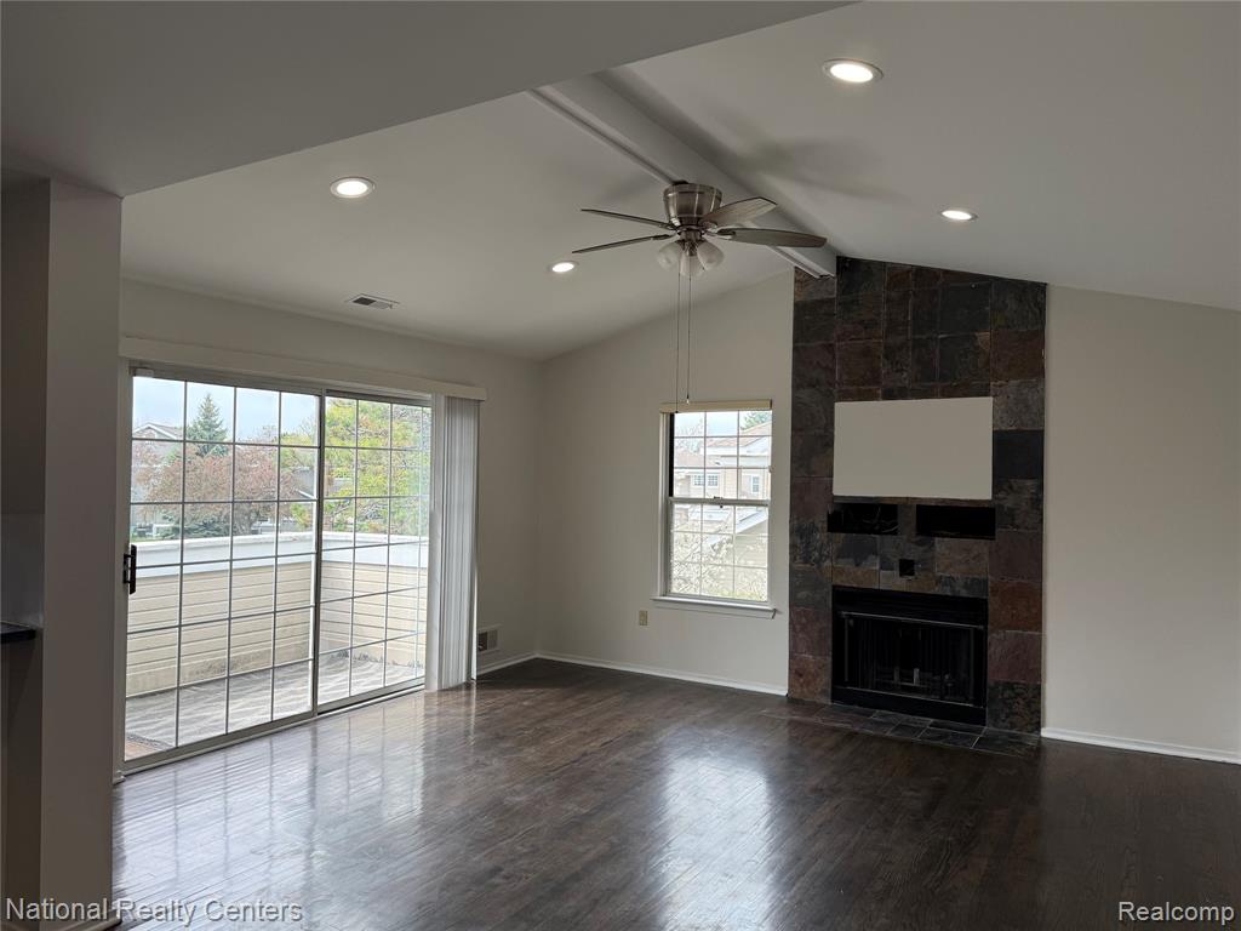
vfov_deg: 56.8
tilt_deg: +1.0
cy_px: 466
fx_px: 860
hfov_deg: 71.6
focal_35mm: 24
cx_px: 620
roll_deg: -1.0
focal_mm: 6.76
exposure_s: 1/510
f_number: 1.78
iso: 100
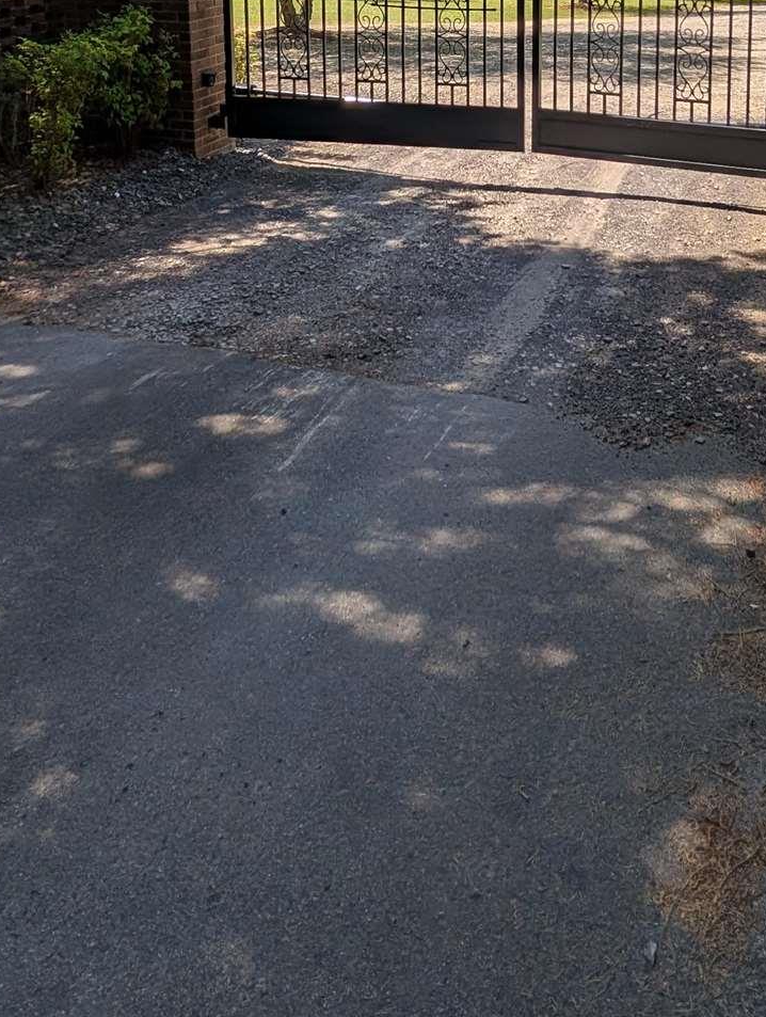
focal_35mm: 29
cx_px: 520
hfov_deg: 47.5
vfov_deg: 50.4
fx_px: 853
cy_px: 10
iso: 56
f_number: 1.7
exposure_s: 1/1721
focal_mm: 2.02
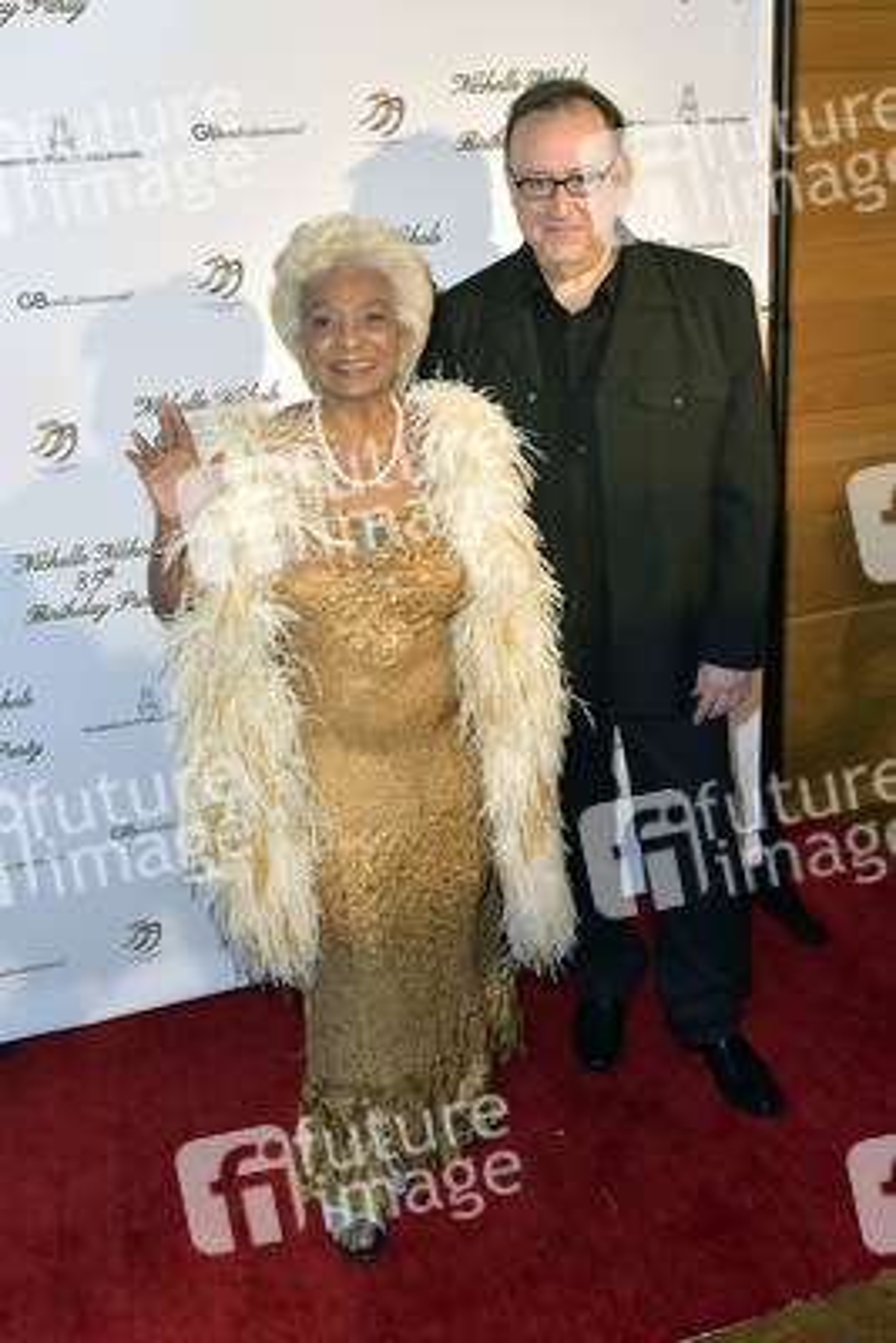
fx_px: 895
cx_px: 448
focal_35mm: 24
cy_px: 672
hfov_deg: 53.2
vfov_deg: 73.7
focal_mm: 24
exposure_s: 1/320
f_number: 6.3
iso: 400
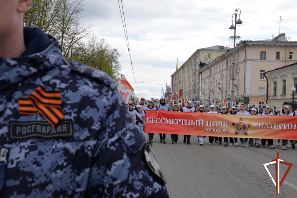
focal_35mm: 38
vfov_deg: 35.1
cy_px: 99
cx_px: 148
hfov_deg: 50.7
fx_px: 314
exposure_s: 1/500
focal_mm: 38
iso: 640
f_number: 11
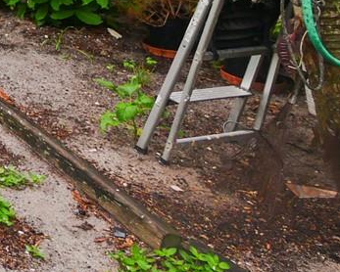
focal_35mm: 63
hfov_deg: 18.9
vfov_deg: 18.6
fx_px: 634
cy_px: -224
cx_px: -336
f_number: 5.6
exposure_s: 1/200
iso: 200
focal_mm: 7
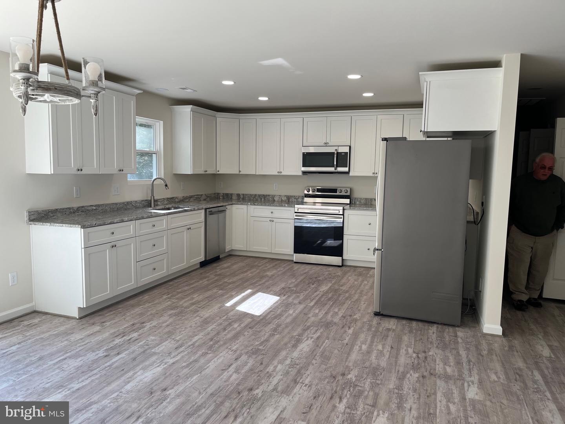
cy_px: 212
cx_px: 282
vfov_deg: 53.1
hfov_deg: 67.3
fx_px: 424
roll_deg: -0.5
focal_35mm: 26
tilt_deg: -5.3
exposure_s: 1/227
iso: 40
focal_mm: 5.1
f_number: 1.6
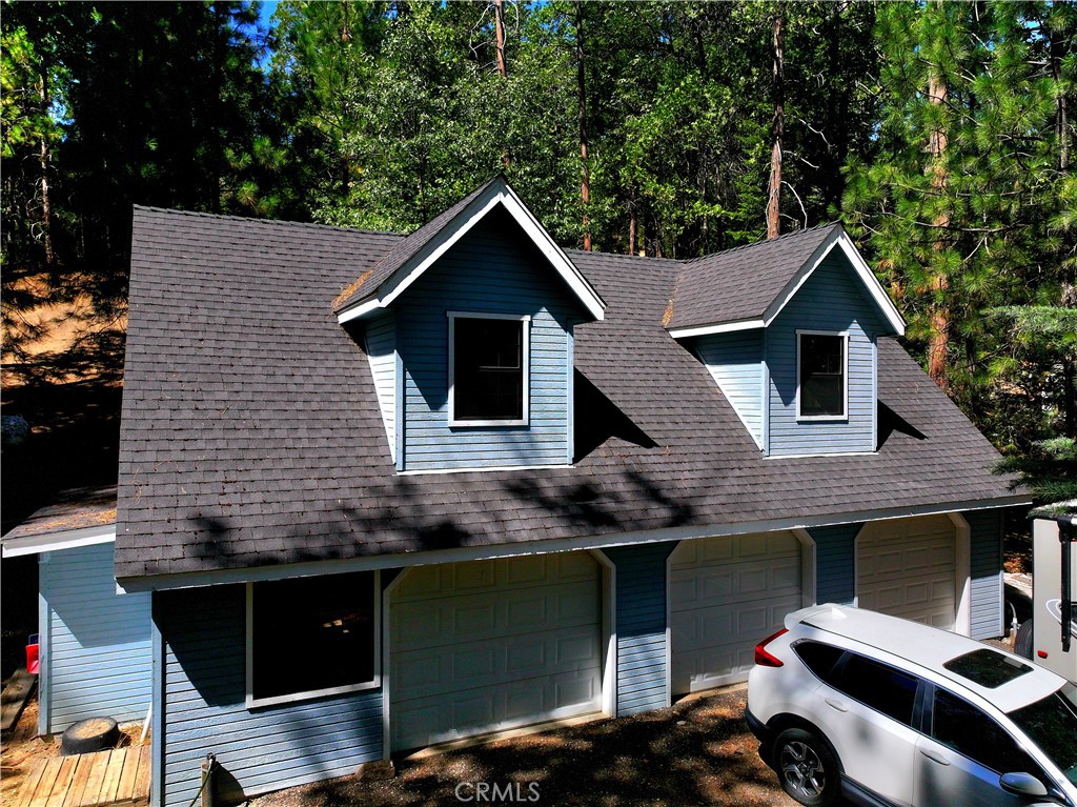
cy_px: 404
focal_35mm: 24
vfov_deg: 56.8
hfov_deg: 71.6
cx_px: 538
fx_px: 746
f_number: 2.8
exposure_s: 1/400
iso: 210
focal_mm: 12.29
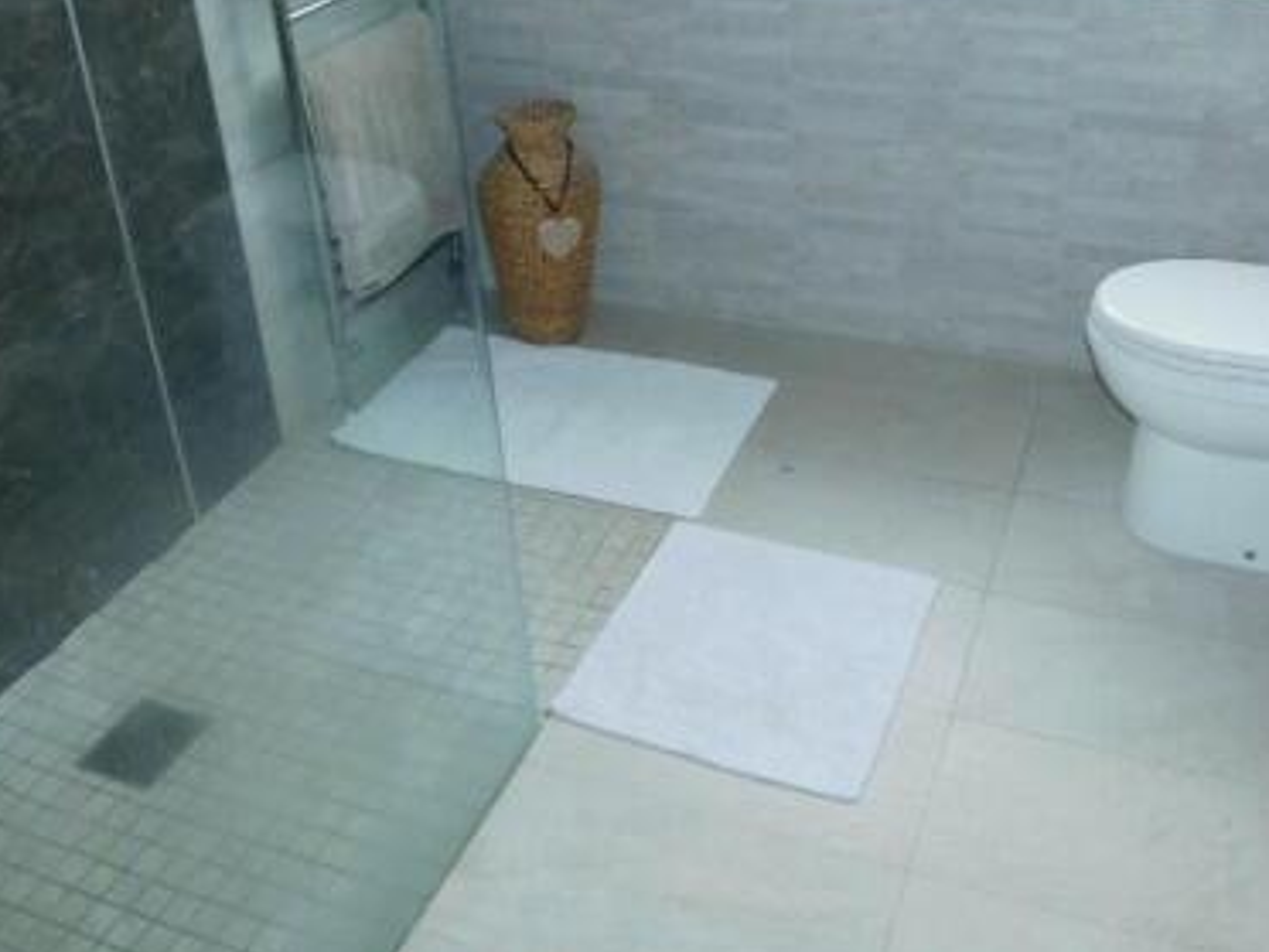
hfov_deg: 51.3
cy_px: 217
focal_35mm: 36
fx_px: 1320
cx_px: 698
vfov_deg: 38.4
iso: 200
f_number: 3
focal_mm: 4
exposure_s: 1/30
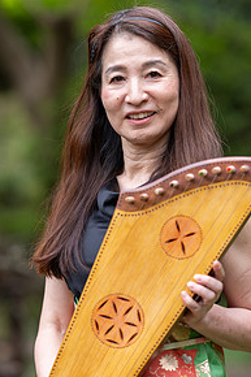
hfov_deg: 8.4
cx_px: 129
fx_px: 1707
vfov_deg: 12.6
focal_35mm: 163
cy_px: 233
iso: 160
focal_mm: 105
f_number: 2.2
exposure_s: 1/250
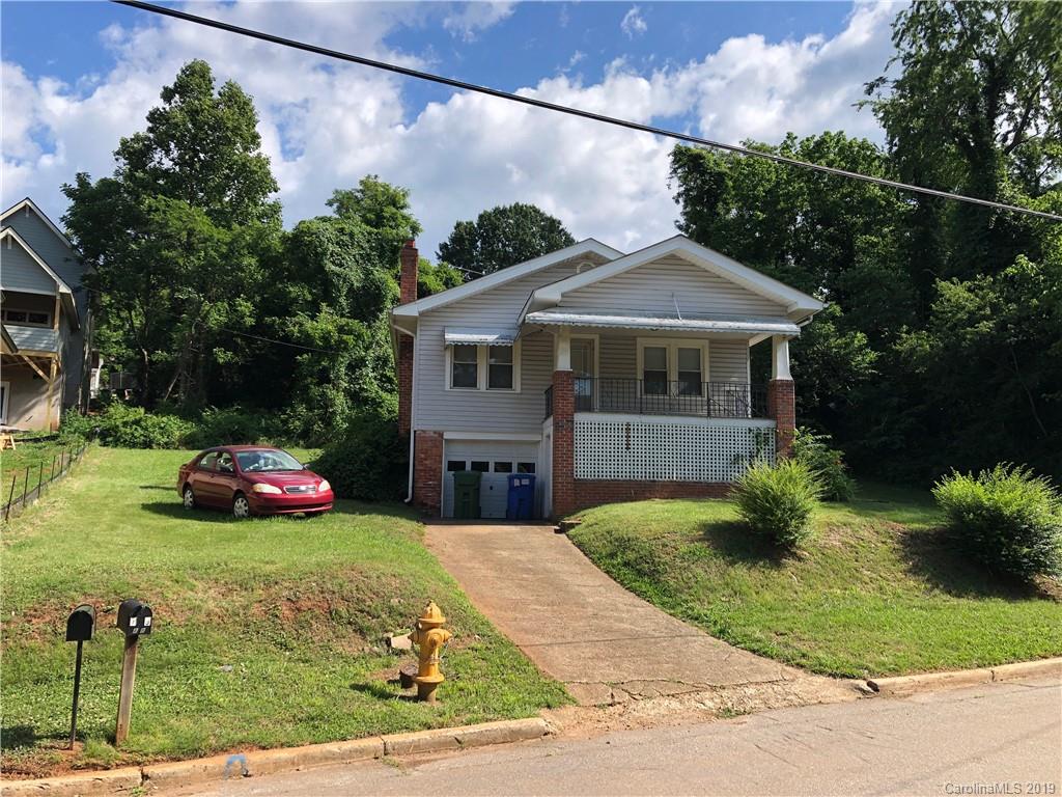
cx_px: 531
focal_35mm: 28
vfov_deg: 49.7
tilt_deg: +9.5
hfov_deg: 63.4
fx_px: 859
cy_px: 398
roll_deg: -0.7
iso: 20
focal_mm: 3.99
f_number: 1.8
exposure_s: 1/1389
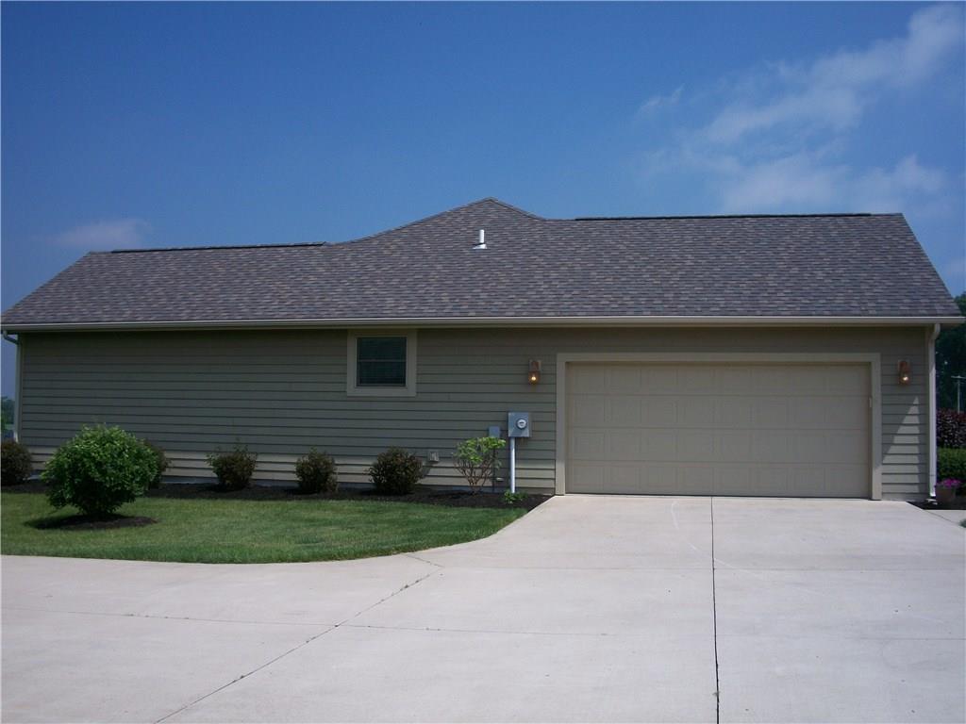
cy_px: 362
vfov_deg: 40.7
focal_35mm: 35
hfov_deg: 52.6
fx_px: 977
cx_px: 483
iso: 80
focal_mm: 6.3
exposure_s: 1/640
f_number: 5.6
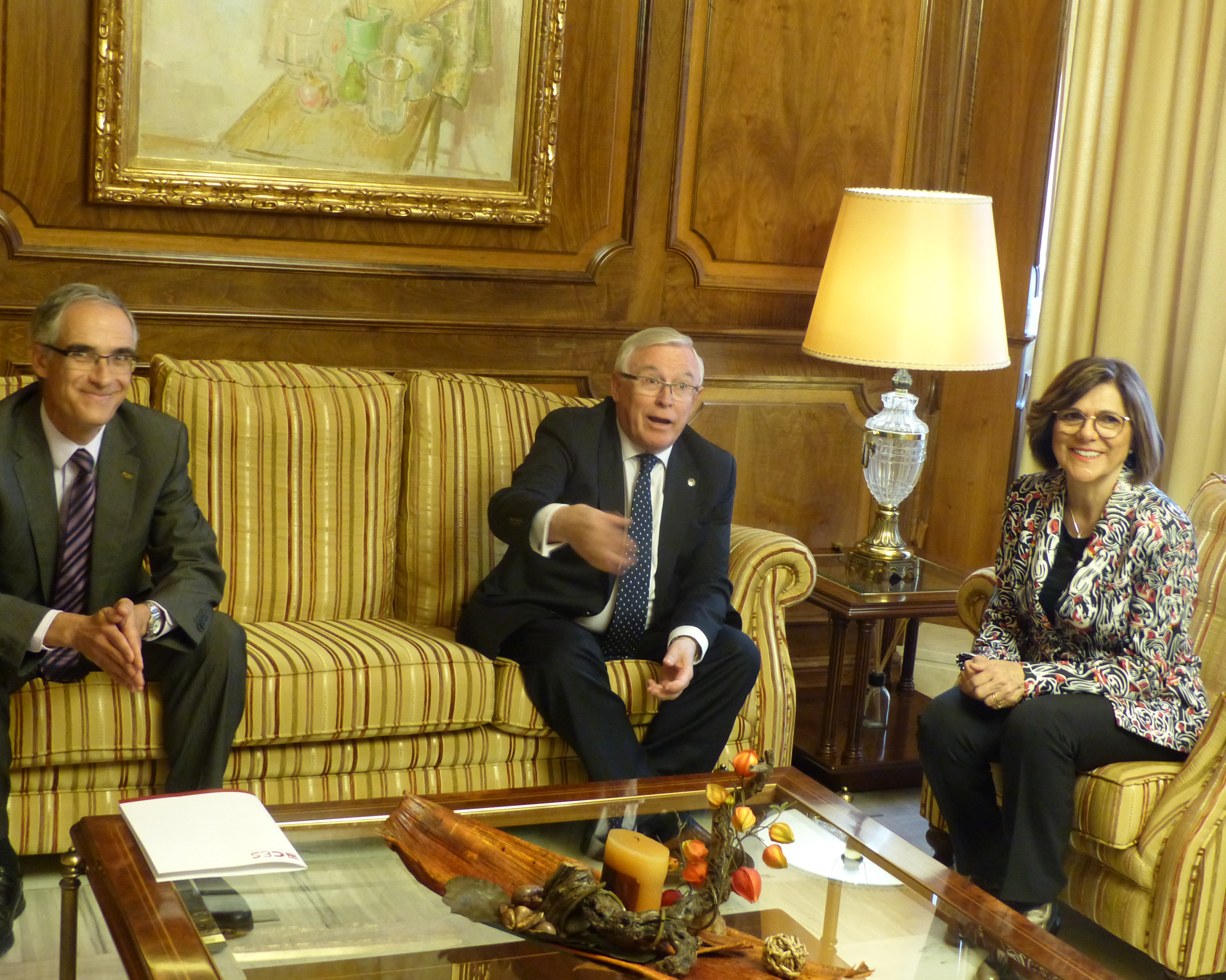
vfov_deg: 30.8
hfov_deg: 38.0
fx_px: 1778
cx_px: 576
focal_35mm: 49
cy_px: 490
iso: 400
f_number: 2.8
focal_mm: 8.4
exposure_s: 1/15
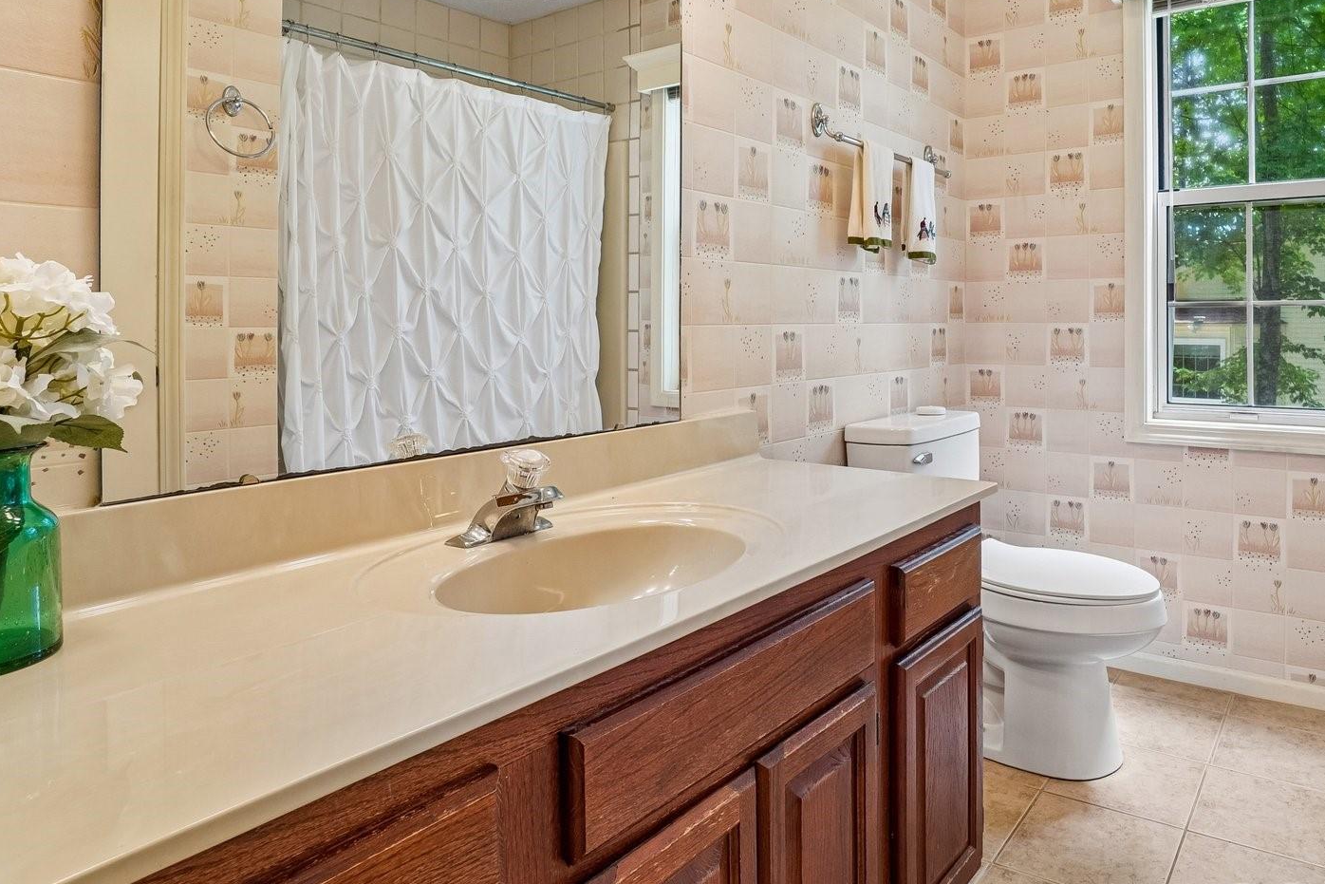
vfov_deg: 56.6
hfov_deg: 77.4
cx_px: 815
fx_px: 810
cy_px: 332
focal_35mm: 22
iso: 400
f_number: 8
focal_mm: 10
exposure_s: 1/25
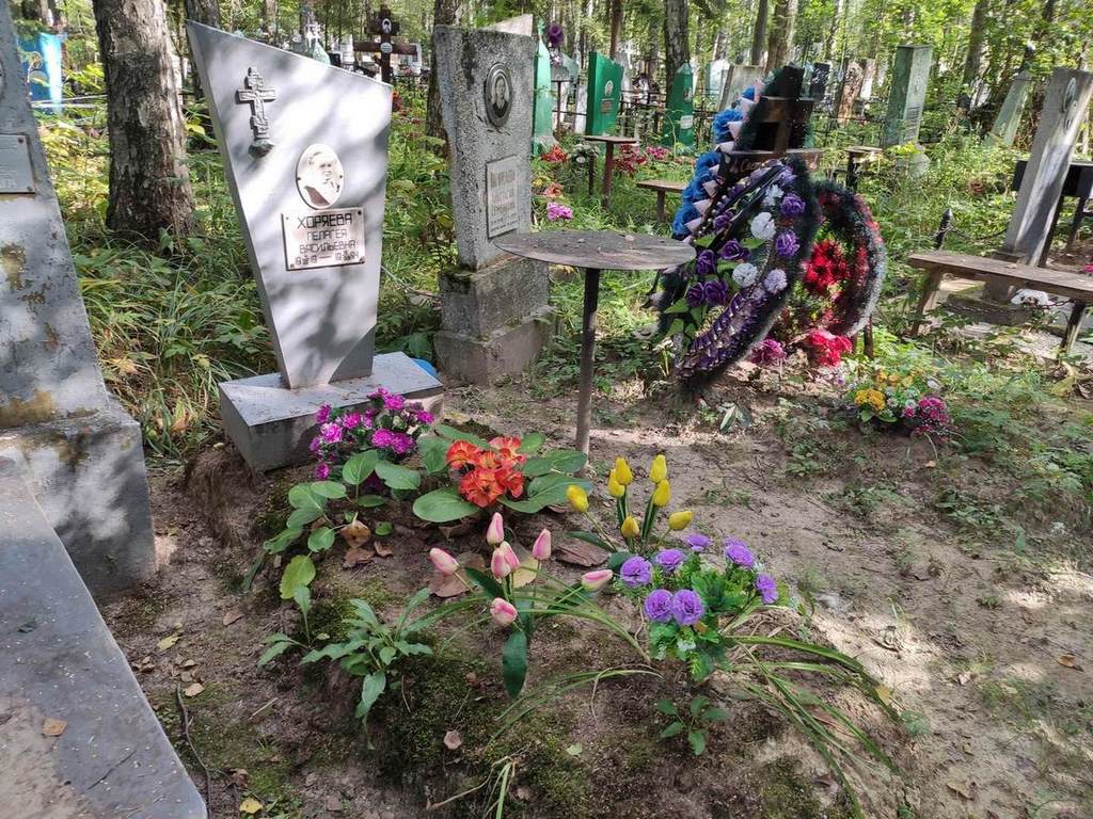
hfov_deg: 67.3
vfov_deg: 53.1
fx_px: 821
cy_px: 410
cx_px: 546
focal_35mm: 26
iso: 144
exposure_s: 1/120
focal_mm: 4.77
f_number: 1.75
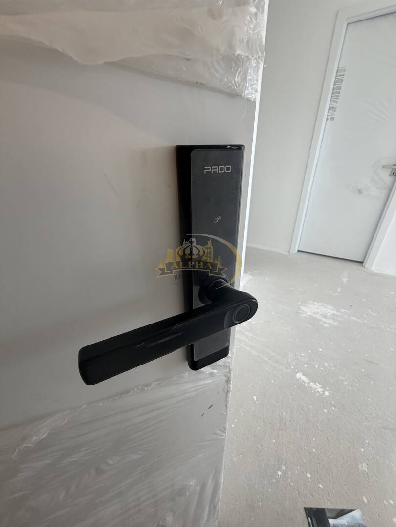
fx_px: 214
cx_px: 198
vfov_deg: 102.1
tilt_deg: -26.9
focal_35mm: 14
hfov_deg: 85.7
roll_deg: +0.6
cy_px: 264
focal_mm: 2.22
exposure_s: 1/121
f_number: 2.2
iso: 200
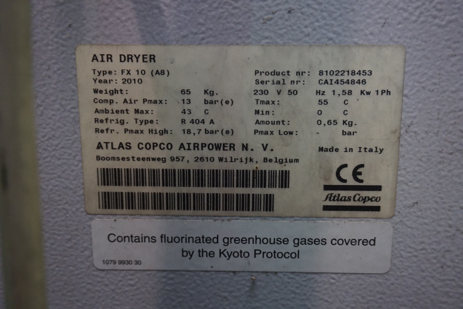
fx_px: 482
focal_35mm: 38
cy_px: 154
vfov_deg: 35.5
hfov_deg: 51.3
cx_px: 232
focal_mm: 25
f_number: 4.5
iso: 1600
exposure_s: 1/60
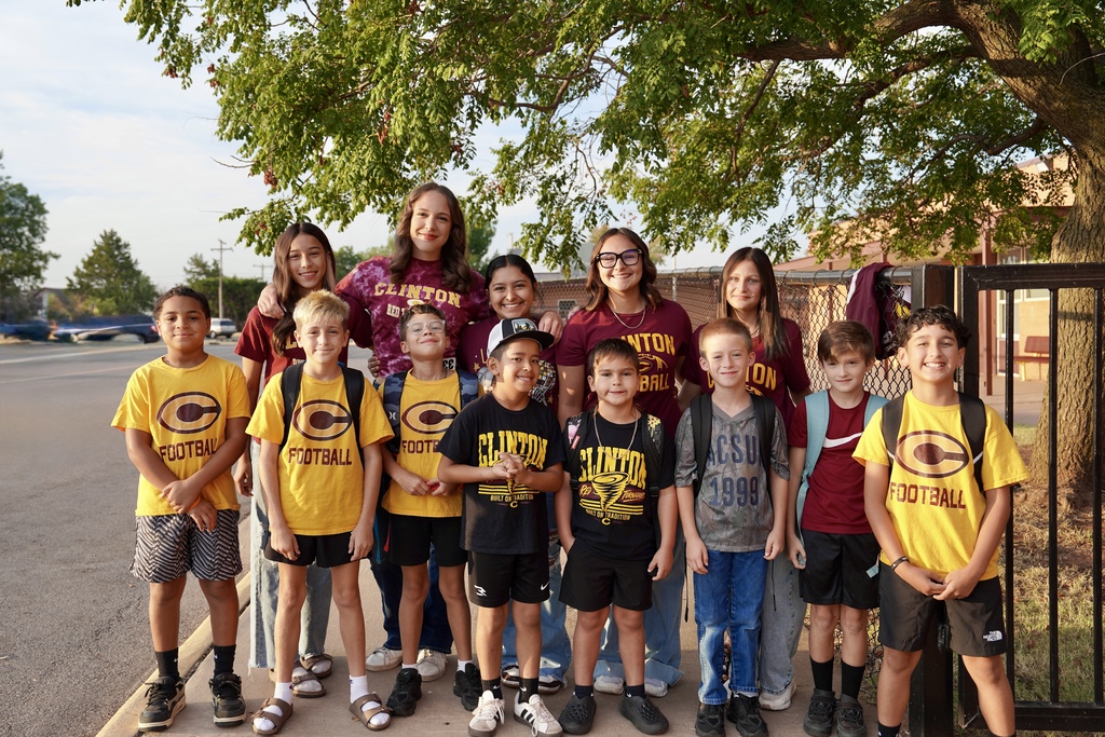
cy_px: 368
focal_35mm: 35
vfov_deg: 37.9
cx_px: 552
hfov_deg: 54.4
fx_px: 1074
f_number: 4
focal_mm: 35
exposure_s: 1/200
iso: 100
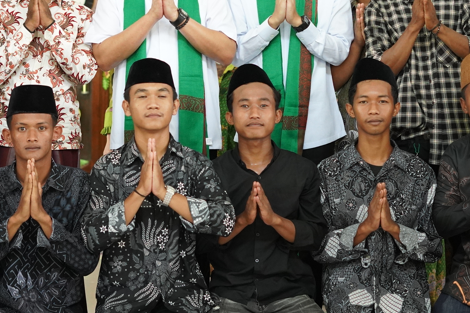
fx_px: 1304
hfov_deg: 20.4
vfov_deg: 13.6
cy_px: 52
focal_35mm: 100
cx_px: 202
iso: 6400
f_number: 2.8
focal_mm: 50
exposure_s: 1/320
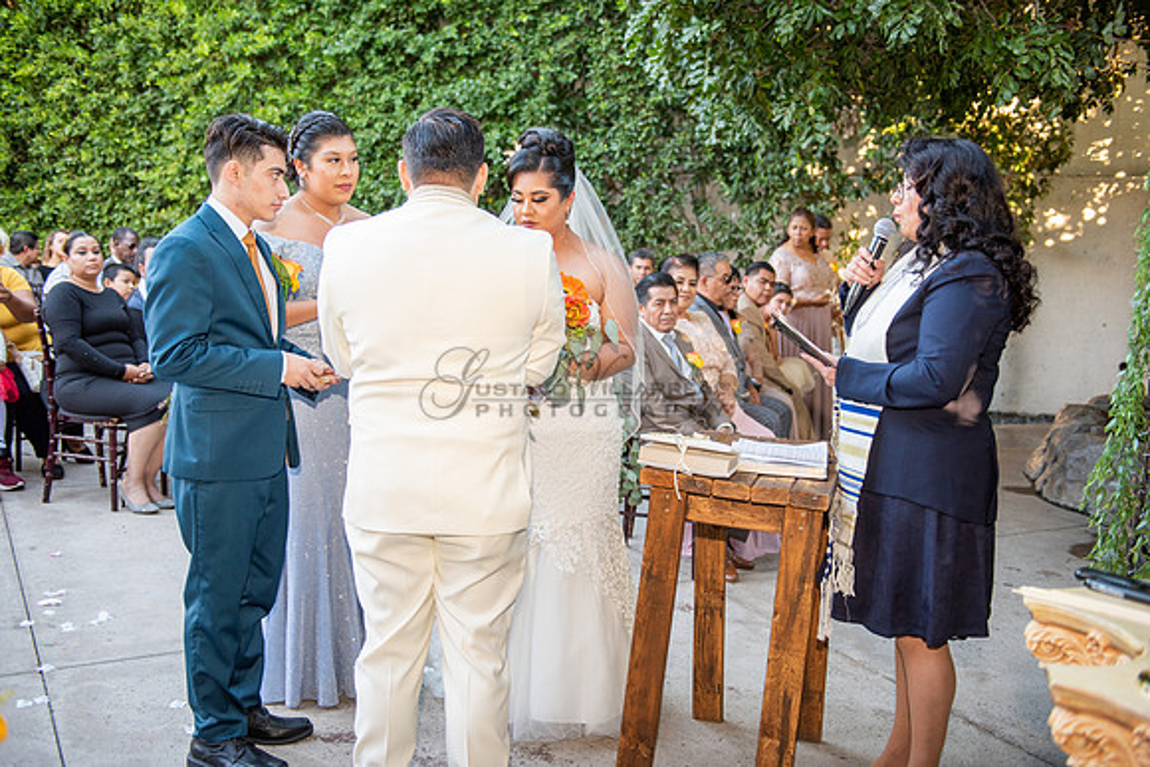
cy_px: 384
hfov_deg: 54.4
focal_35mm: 35
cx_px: 575
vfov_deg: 37.9
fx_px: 1118
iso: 500
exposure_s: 1/250
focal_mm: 35
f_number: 3.2
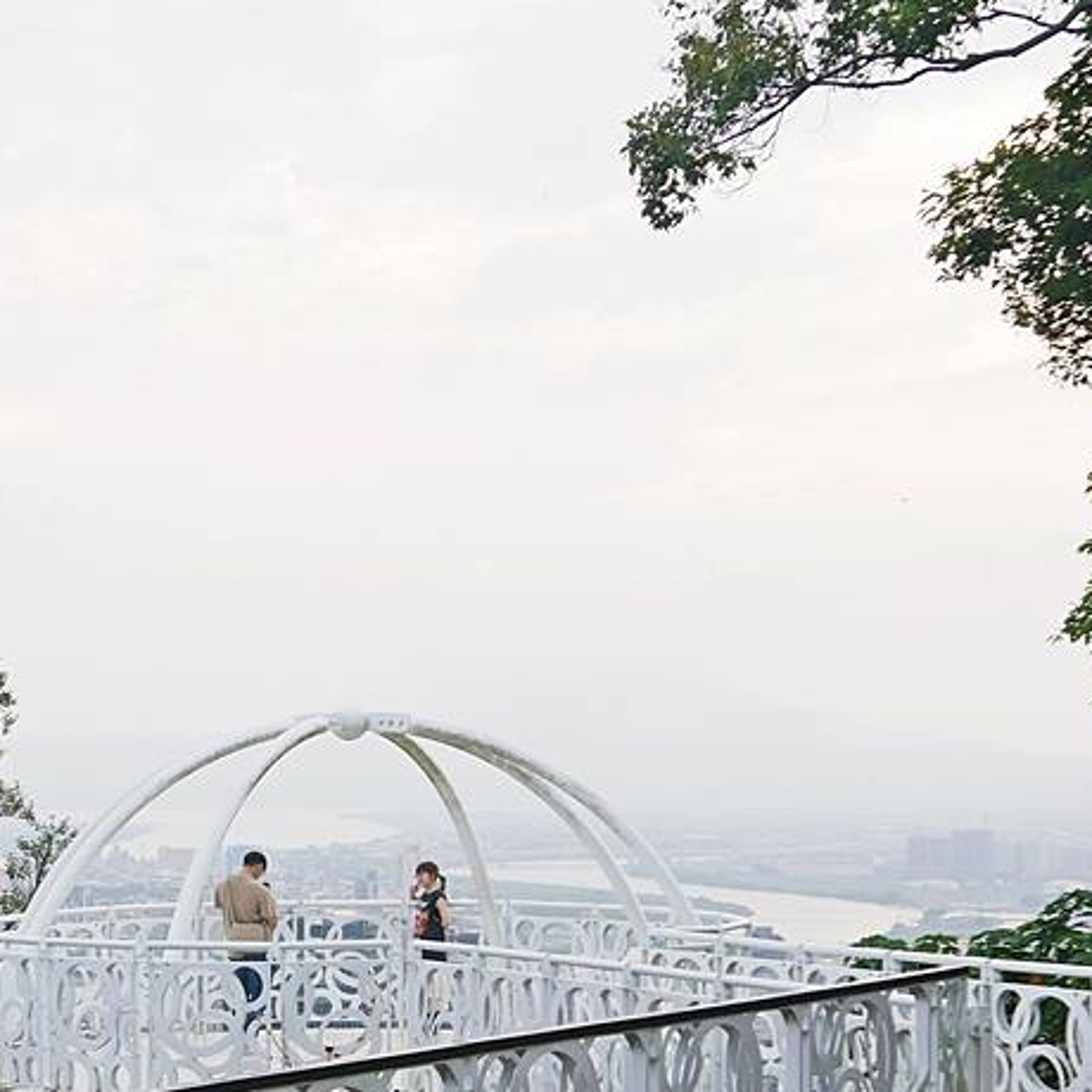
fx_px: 2605
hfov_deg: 23.2
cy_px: 882
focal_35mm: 73
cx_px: 180
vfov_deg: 23.3
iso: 200
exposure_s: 1/160
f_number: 4.3
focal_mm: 19
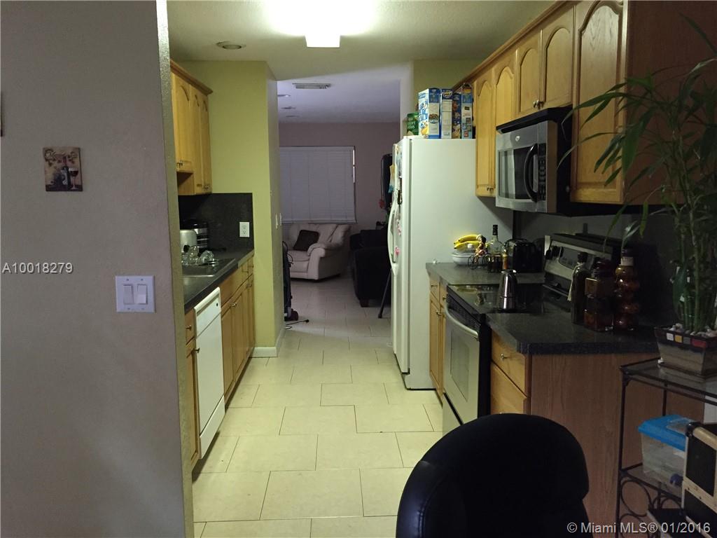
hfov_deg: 61.7
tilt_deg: -8.1
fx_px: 601
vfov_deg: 48.2
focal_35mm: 29
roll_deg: +0.0
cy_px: 269
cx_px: 358
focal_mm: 4.15
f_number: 2.2
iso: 200
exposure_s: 1/30
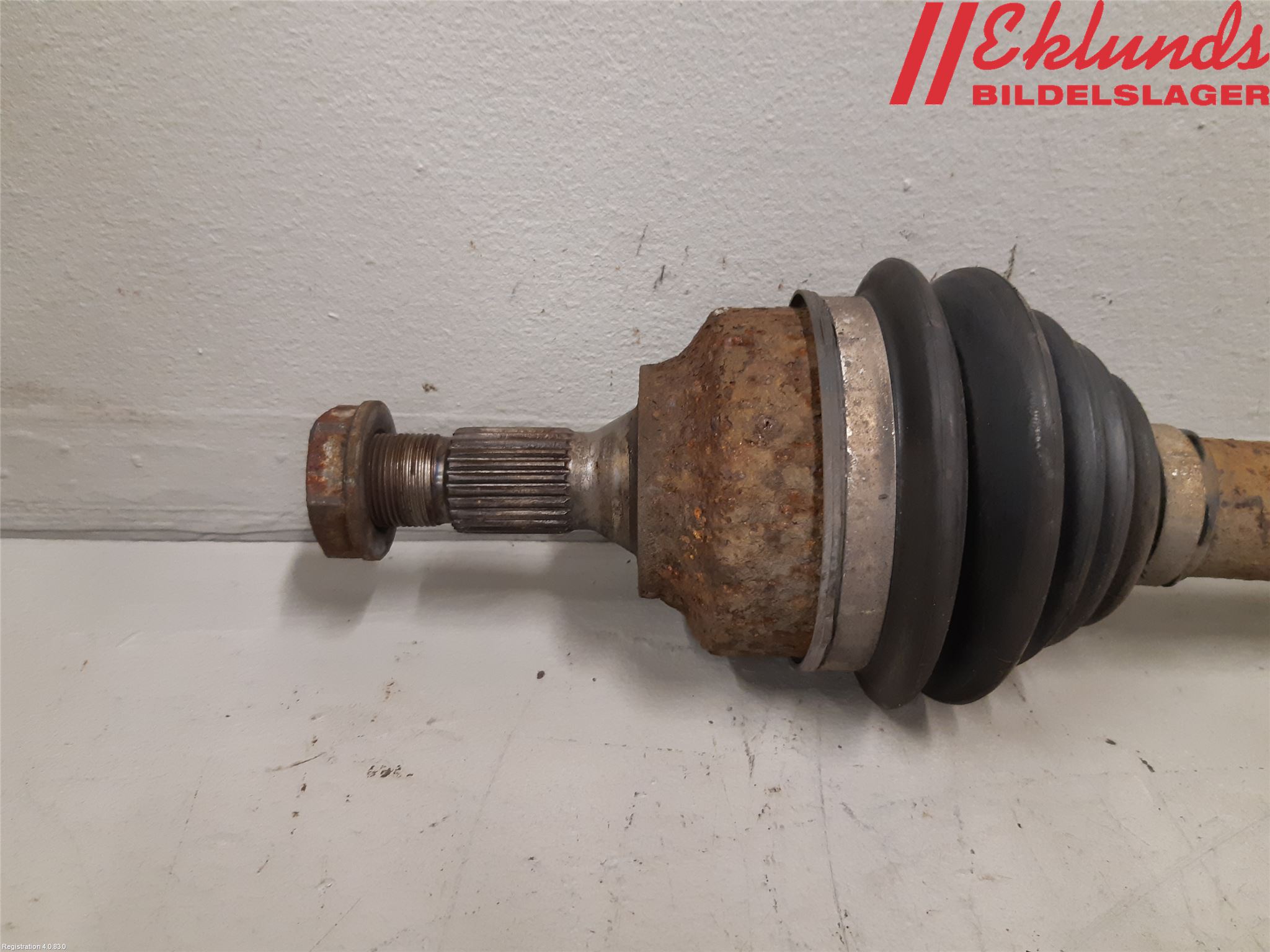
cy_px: 476
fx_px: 954
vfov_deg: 53.1
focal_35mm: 26
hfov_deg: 67.3
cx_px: 635
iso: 200
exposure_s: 1/50
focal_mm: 3.93
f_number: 1.7
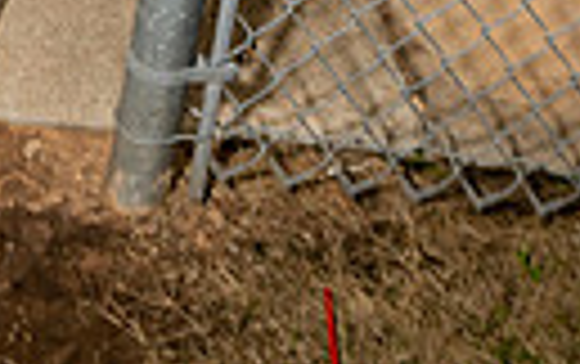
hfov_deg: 17.0
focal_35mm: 121
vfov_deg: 9.2
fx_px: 1915
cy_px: -643
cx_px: 72
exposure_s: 1/250
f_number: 4.5
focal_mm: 34
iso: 320
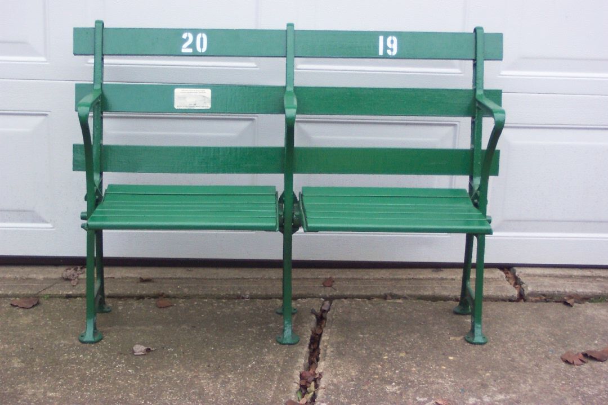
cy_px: 202
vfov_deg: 21.6
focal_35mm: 63
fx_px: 1064
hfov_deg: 31.9
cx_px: 304
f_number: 3.4
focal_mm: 13.3
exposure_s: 1/90
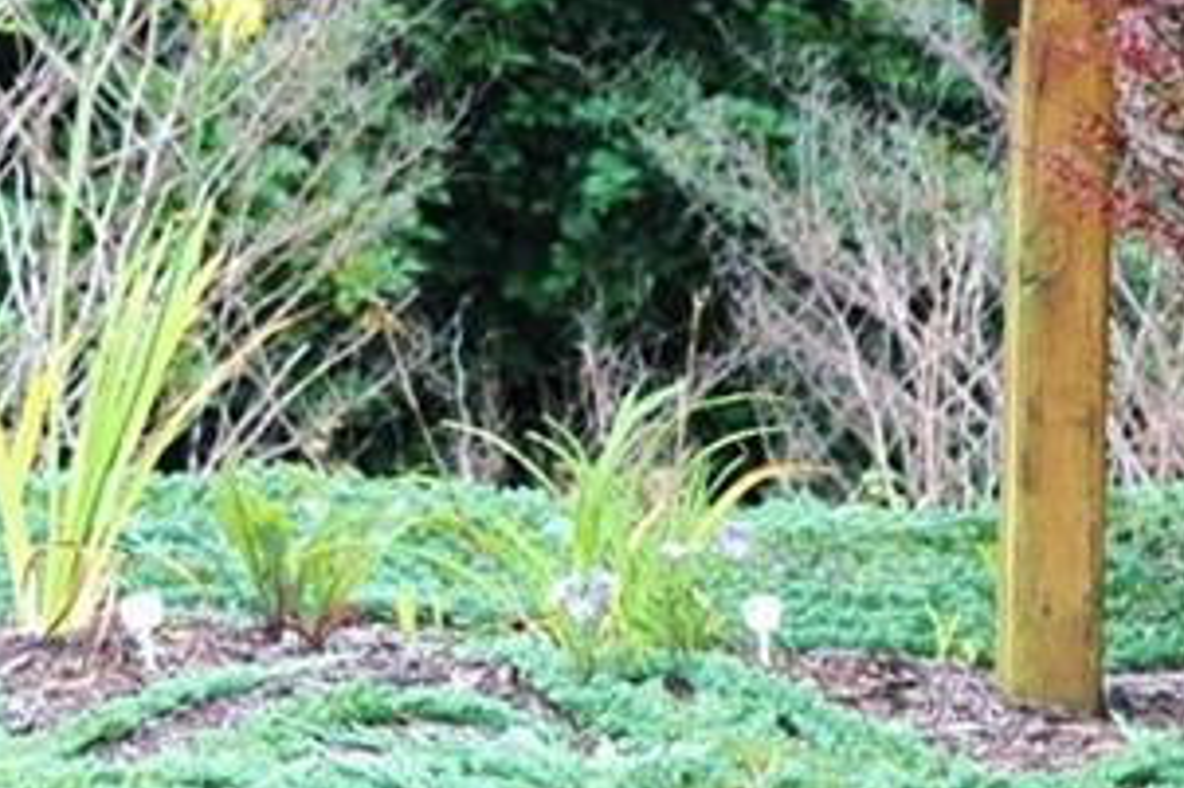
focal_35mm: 234
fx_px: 7691
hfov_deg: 8.7
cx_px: -110
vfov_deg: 5.8
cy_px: -341
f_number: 4.5
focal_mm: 46
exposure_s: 1/30
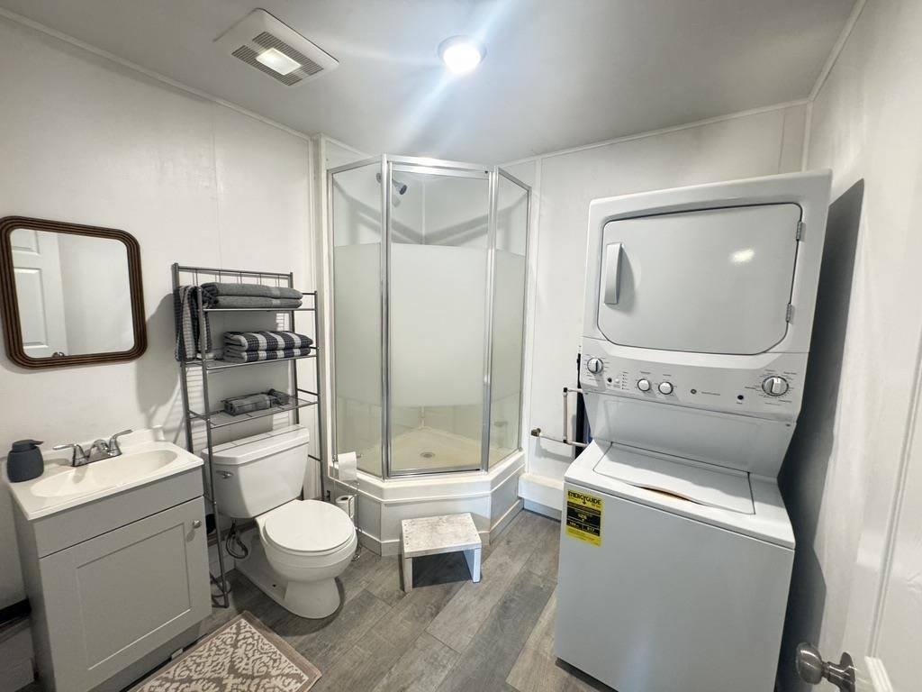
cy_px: 346
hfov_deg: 102.1
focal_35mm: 14
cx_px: 461
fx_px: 373
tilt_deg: -8.0
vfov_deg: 85.7
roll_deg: -0.8
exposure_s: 1/60
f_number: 2.2
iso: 500
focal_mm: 2.22
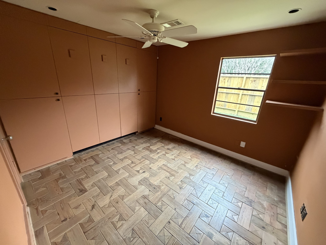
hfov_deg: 102.1
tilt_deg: -19.8
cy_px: 122
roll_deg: -0.8
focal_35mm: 14
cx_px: 163
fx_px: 132
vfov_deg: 85.7
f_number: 2.2
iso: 640
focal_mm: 2.22
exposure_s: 1/60
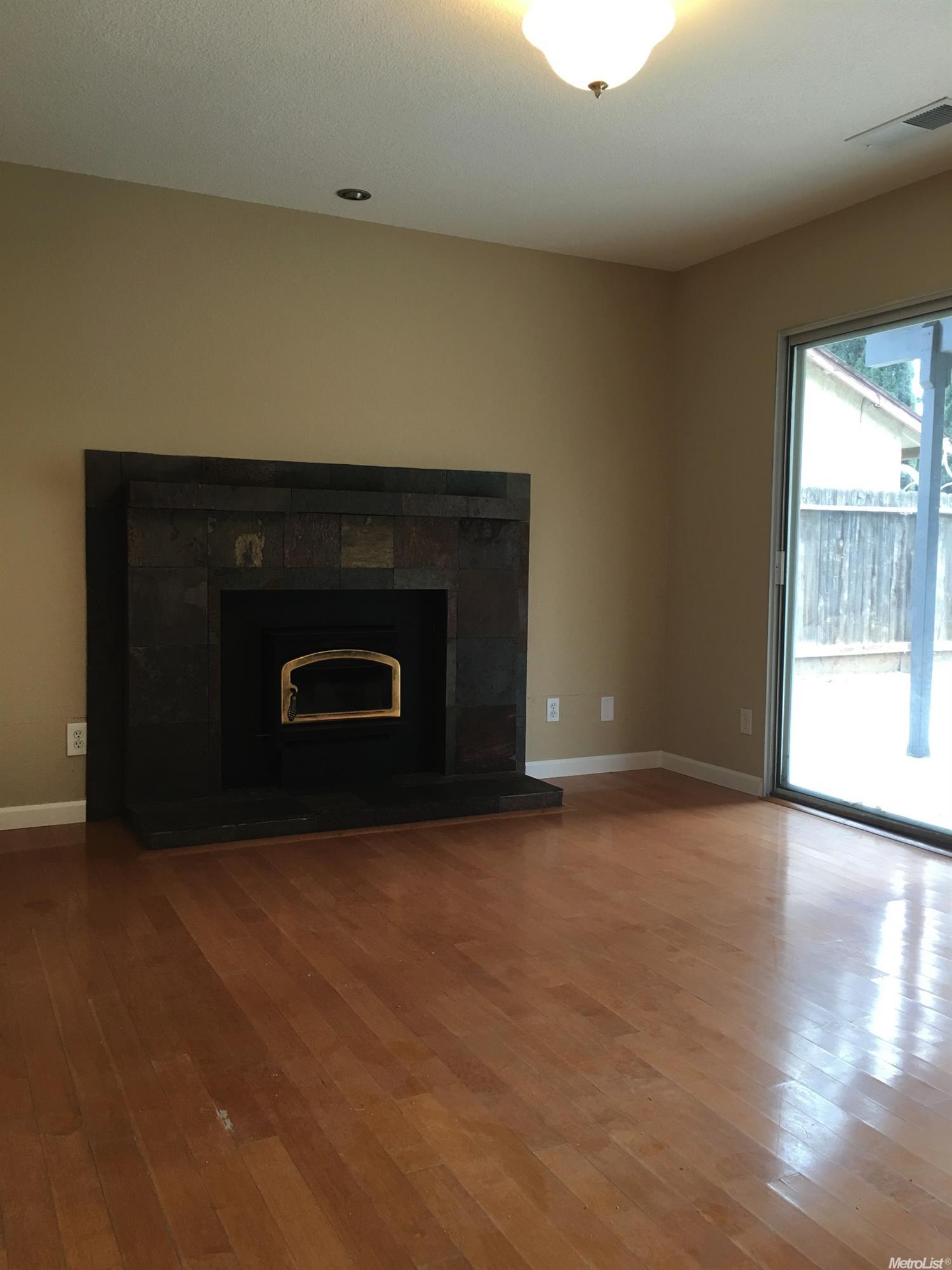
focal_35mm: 29
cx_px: 476
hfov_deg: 48.2
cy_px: 635
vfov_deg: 61.7
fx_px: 1063
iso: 25
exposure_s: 1/30
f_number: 2.2
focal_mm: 4.15
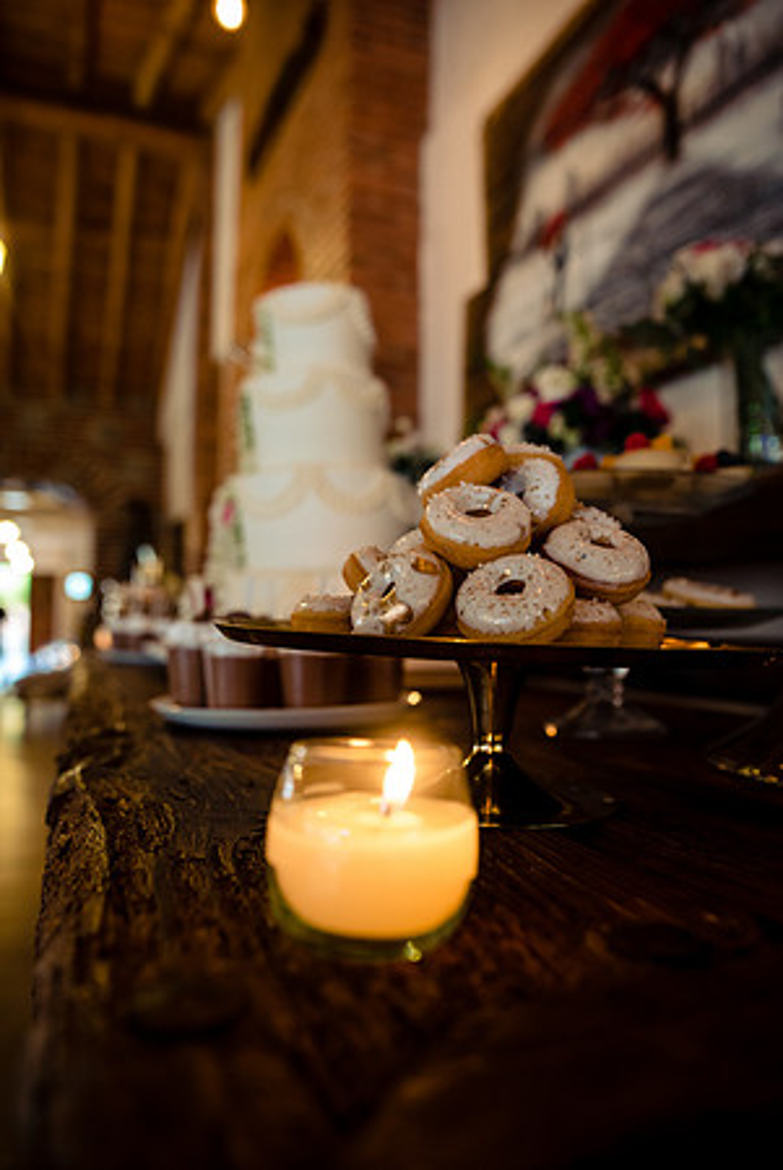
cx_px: 392
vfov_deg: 71.5
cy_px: 585
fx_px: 814
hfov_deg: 51.4
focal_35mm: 25
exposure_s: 1/100
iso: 1600
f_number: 2.8
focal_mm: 25
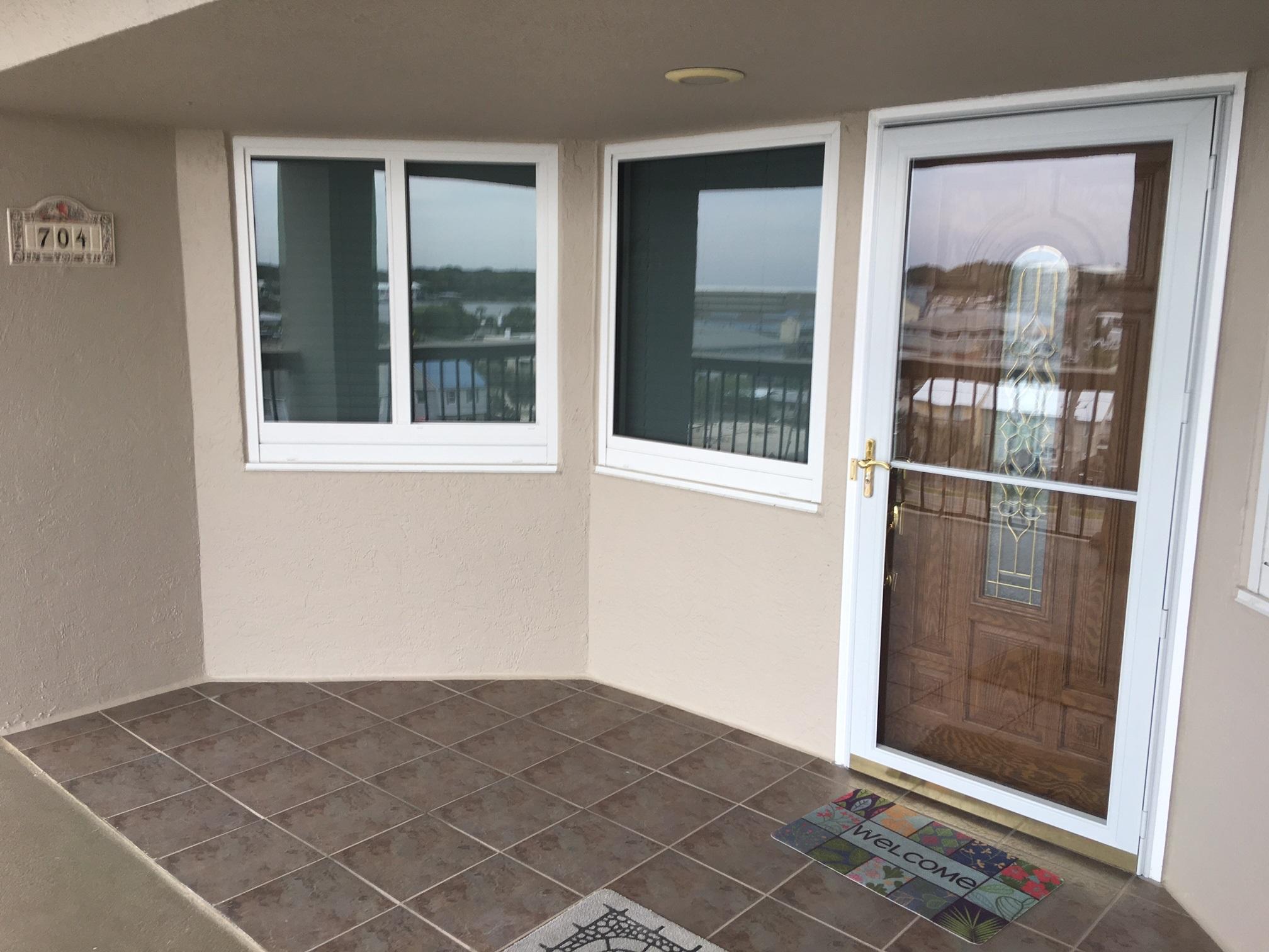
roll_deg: -0.2
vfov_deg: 48.2
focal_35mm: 29
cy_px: 476
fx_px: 1063
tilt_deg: -8.1
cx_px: 634
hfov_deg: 61.7
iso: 25
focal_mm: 4.15
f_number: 2.2
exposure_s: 1/120
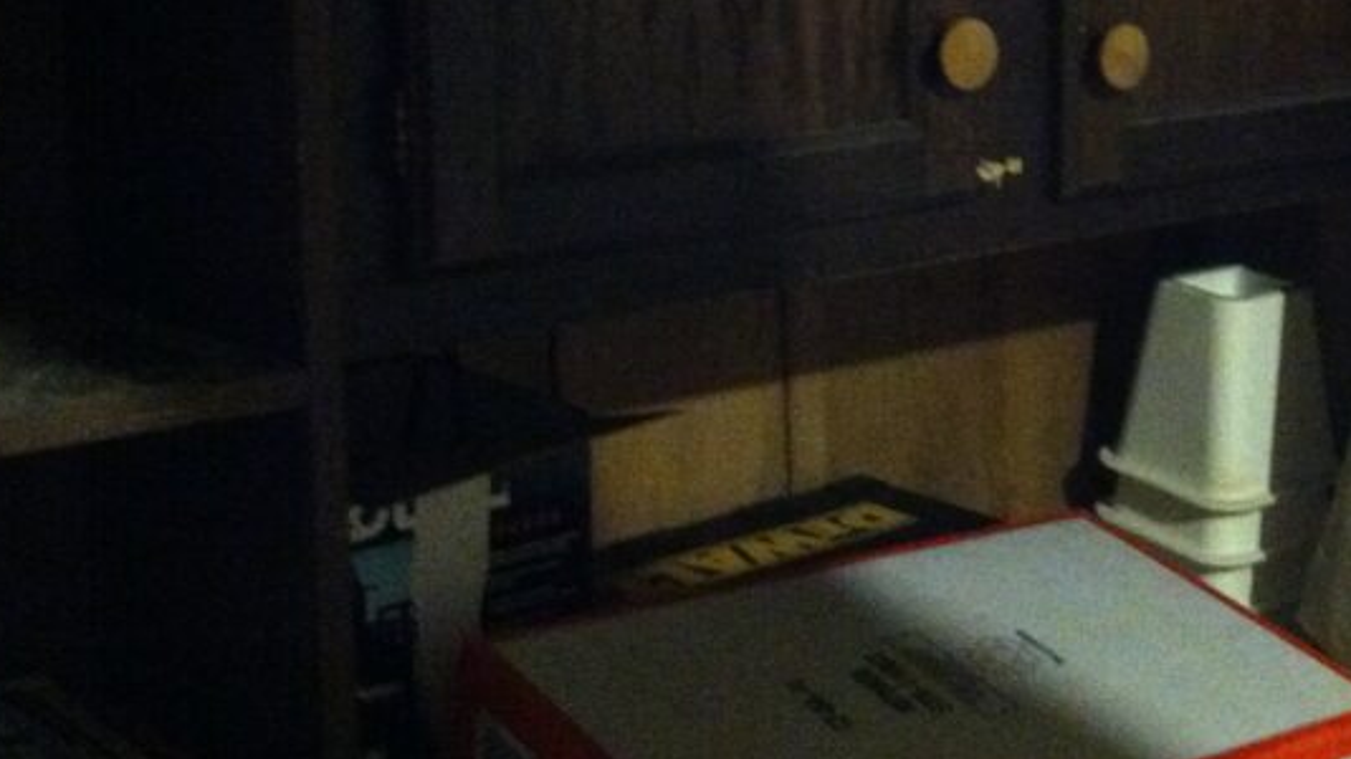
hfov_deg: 28.4
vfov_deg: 16.2
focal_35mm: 73
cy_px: -9
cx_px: 1058
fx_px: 2614
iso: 1000
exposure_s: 1/15
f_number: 2.8
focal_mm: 3.85
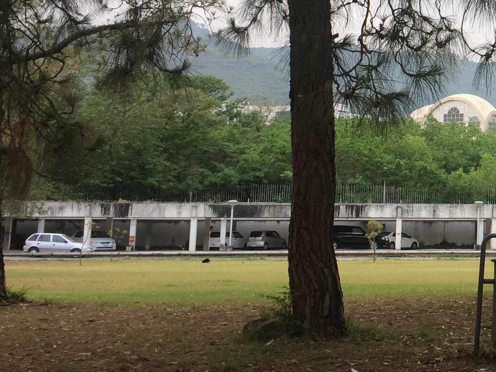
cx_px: 601
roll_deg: -1.1
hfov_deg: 22.9
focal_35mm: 78
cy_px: 34
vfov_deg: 18.6
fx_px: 1117
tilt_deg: +9.9
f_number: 2.2
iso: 32
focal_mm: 4.15
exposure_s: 1/151
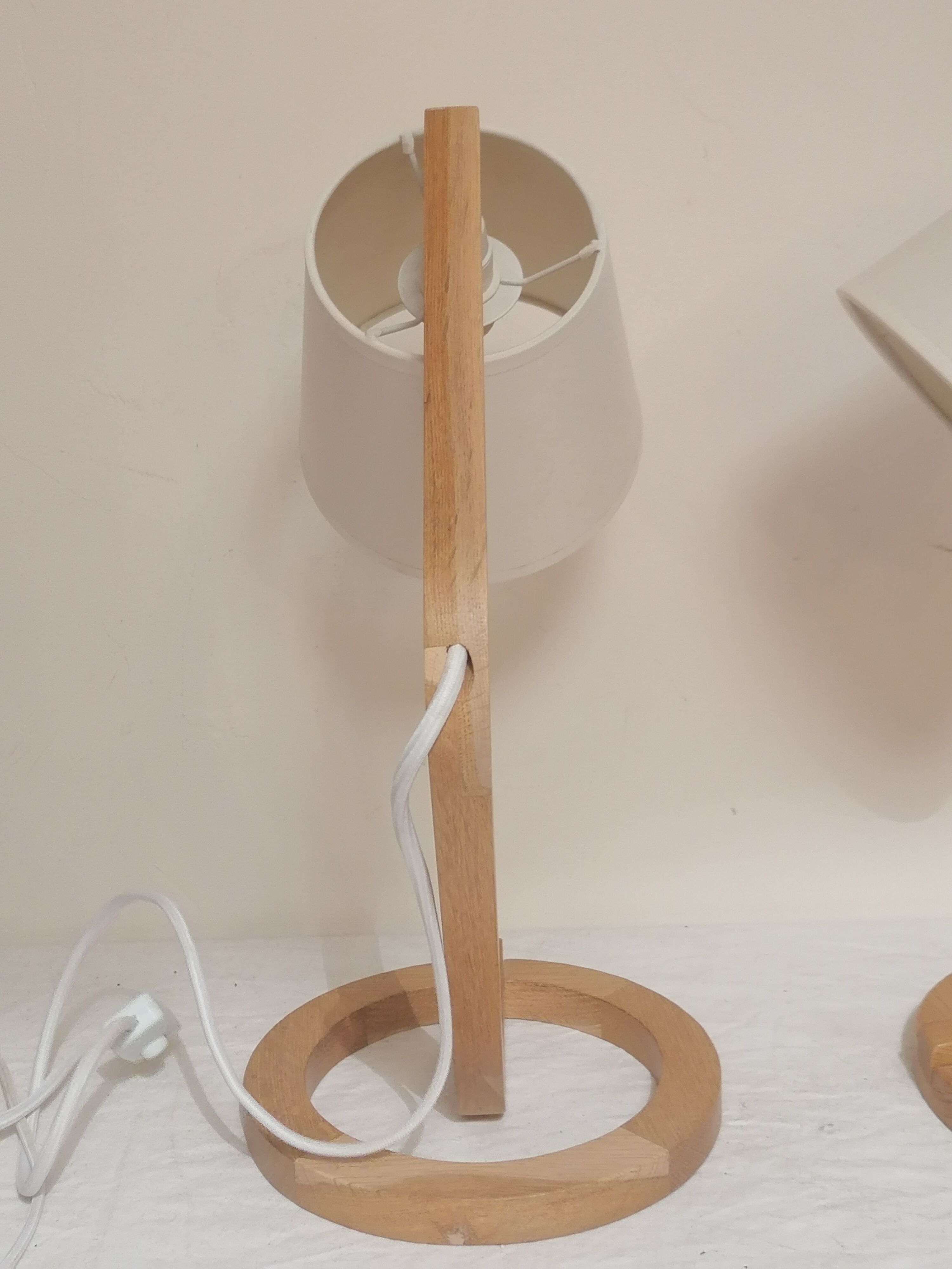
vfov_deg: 40.4
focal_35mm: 47
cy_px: 634
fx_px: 1723
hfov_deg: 30.9
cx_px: 476
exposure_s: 1/33.3
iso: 320
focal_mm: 5.4
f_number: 1.8
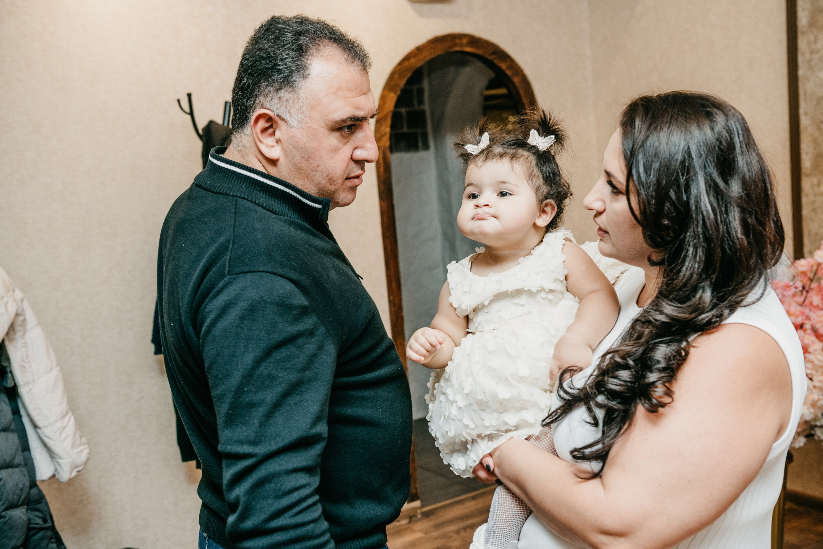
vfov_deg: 32.4
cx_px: 412
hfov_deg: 47.0
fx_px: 946
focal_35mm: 41
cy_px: 274
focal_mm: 38
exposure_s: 1/160
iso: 160
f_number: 4
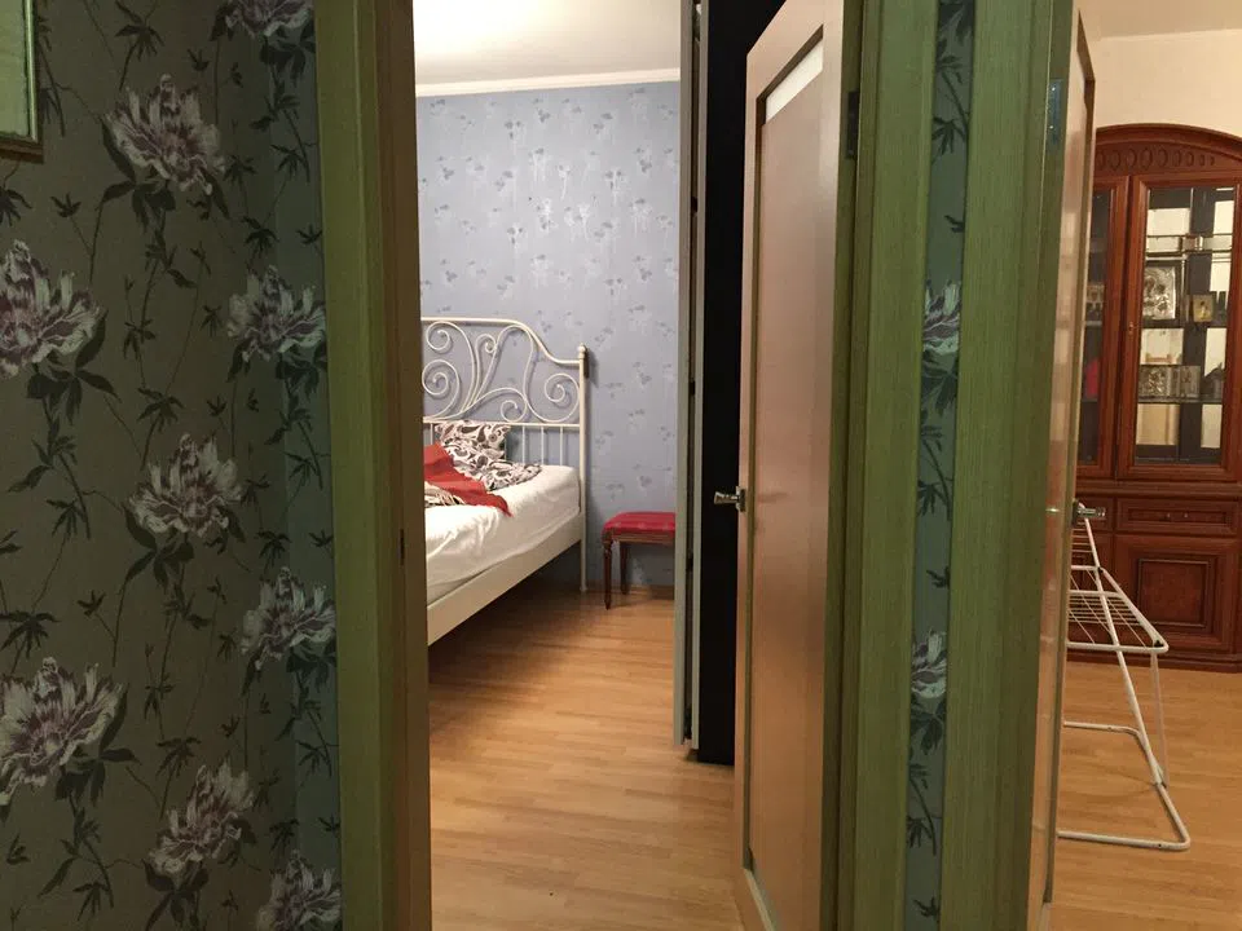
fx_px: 1041
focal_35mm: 29
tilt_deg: -7.4
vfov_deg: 48.2
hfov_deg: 61.7
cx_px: 621
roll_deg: +0.1
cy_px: 466
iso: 250
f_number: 2.2
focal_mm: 4.15
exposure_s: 1/17
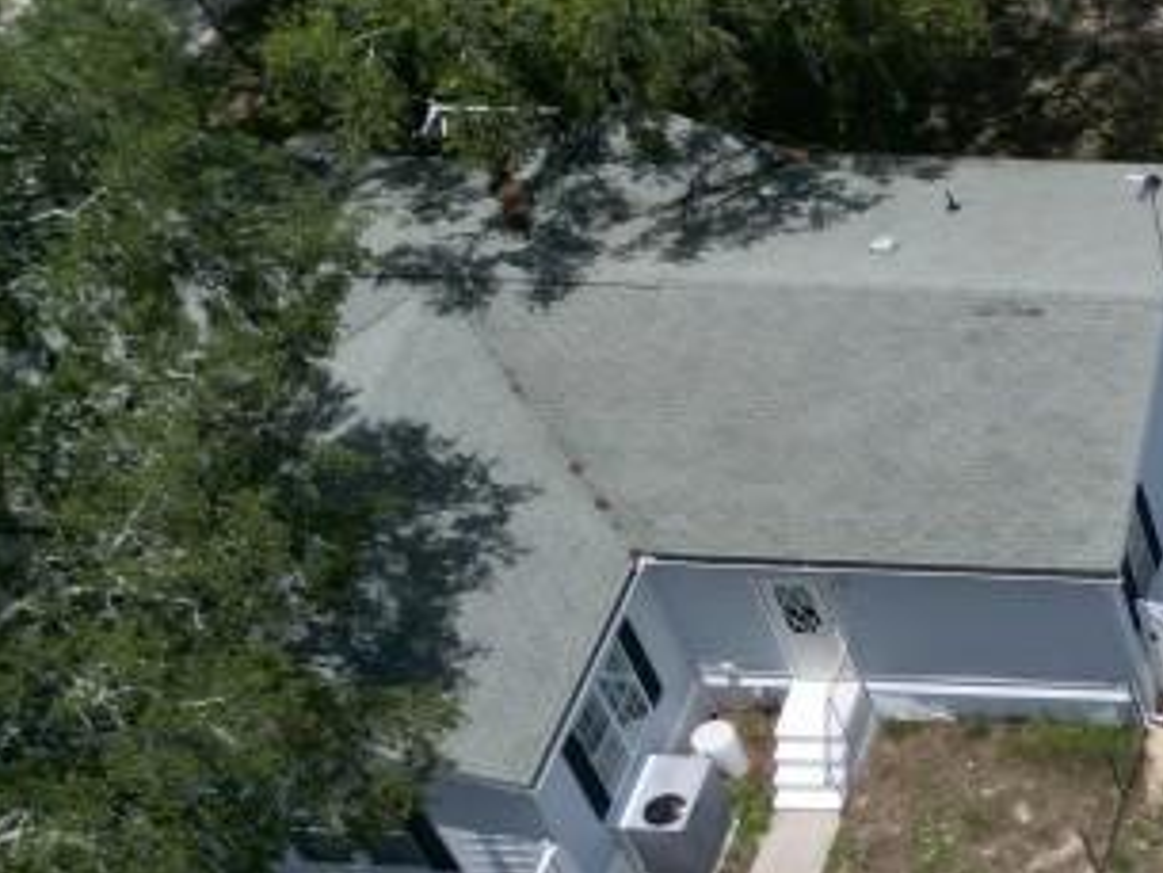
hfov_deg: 19.5
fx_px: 2823
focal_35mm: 84
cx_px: 1867
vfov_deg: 17.1
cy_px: 942
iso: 200
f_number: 1.7
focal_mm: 6.72
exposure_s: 1/6400
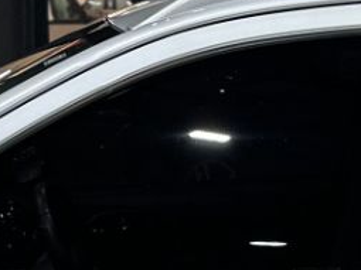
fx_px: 1887
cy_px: 386
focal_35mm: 181
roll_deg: -0.2
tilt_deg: -12.7
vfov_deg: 8.1
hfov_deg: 10.9
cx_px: 252
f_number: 1.78
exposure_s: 1/120
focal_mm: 6.86
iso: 160
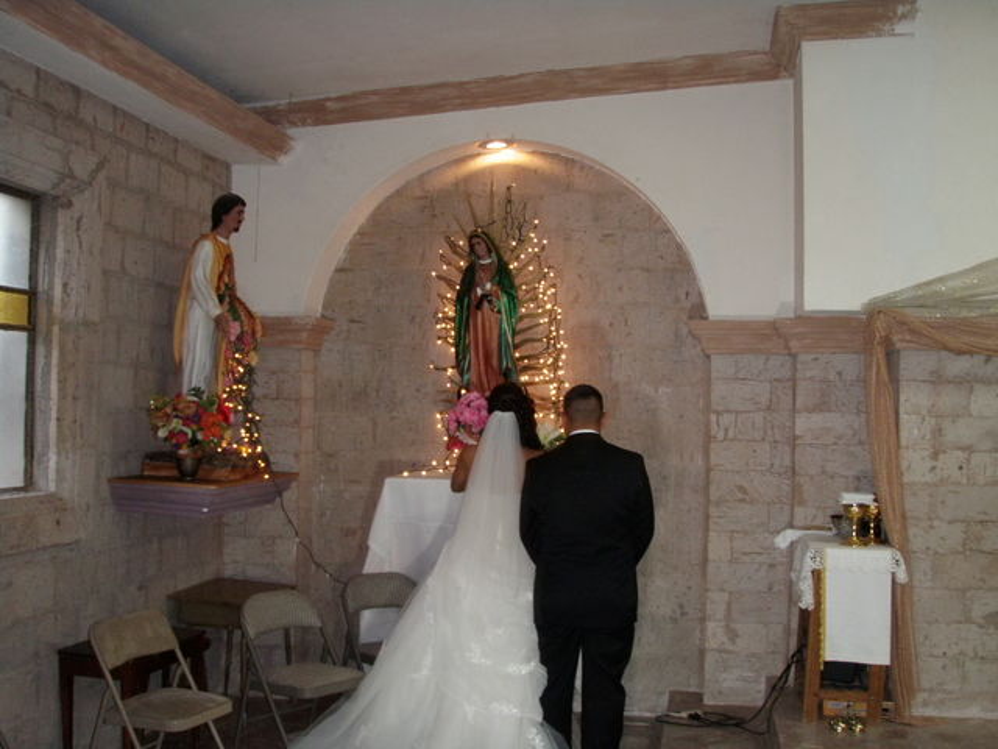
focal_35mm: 38
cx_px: 499
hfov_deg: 49.0
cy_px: 374
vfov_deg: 37.7
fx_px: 1096
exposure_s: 1/30
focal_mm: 6.7
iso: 250
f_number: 3.5
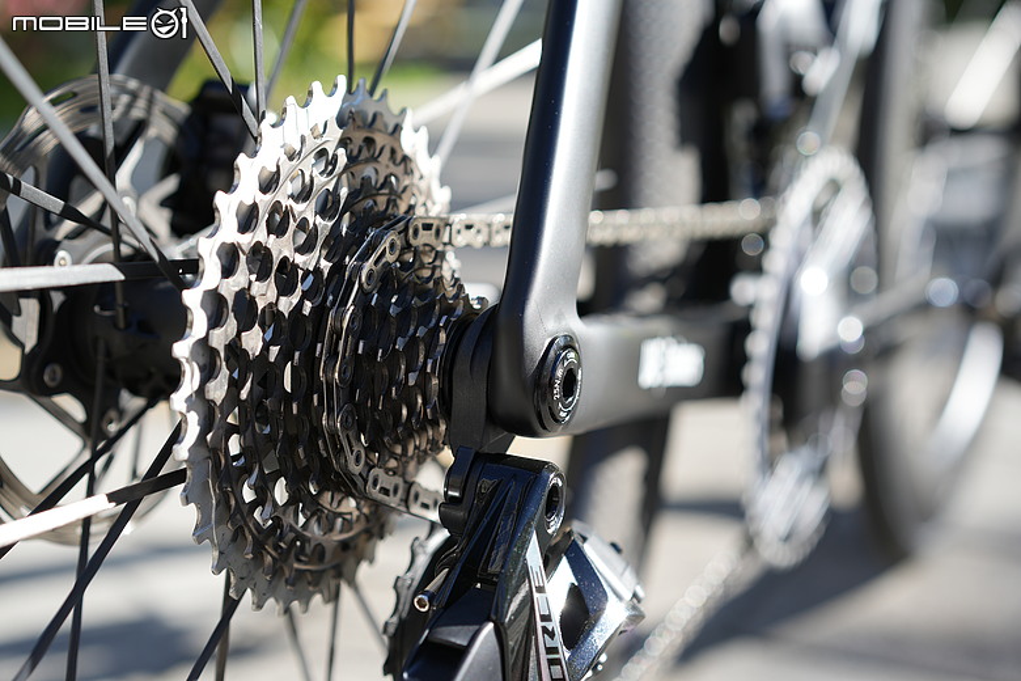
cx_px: 510
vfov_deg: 24.6
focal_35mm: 55
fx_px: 1560
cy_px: 340
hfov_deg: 36.2
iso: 100
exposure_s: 1/250
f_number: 4
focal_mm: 55
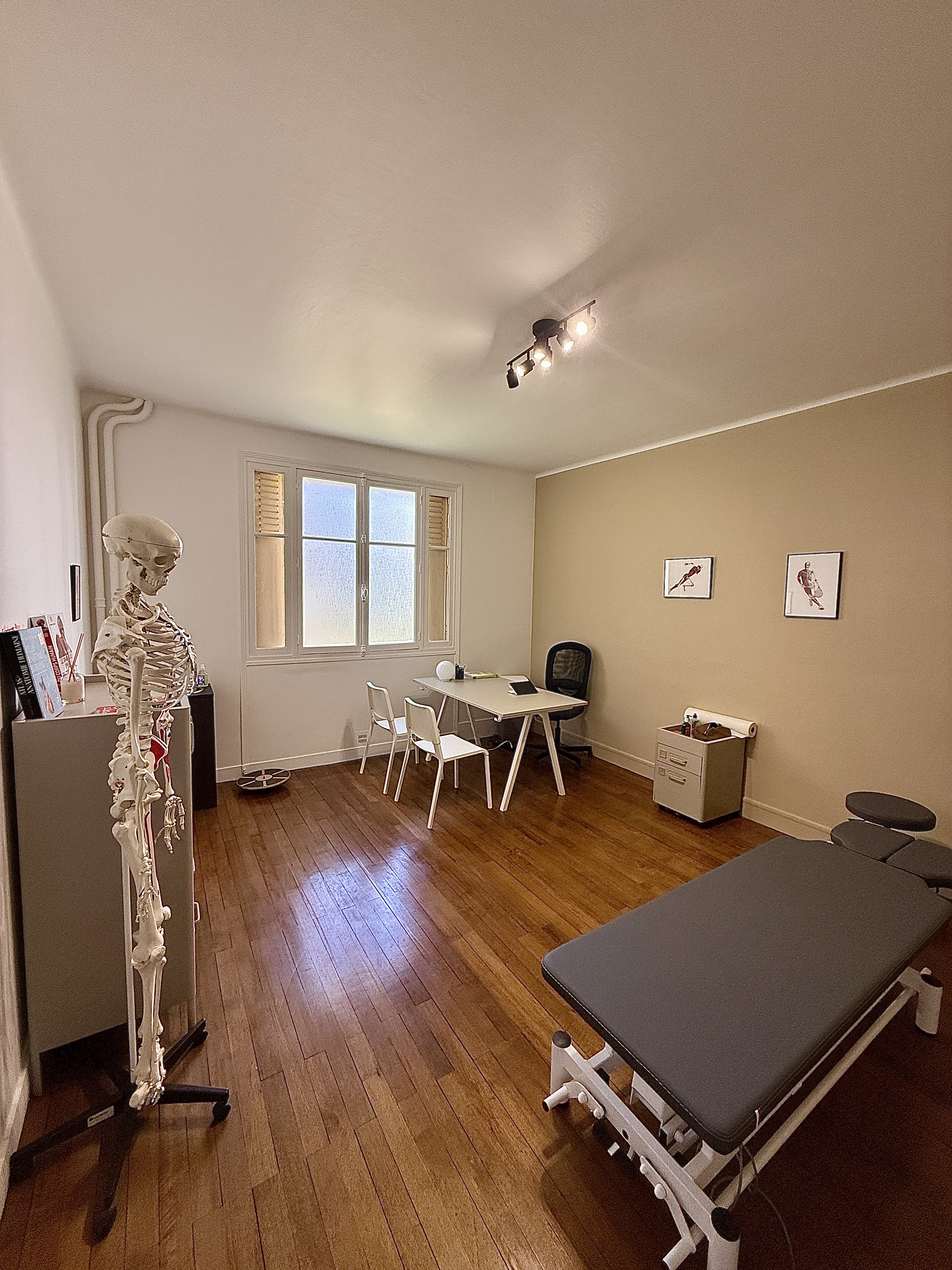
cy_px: 635
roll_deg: -1.4
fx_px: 513
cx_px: 476
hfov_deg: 85.7
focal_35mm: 14
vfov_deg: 102.1
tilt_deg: -5.0
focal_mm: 2.22
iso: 160
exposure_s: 1/99
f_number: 2.2
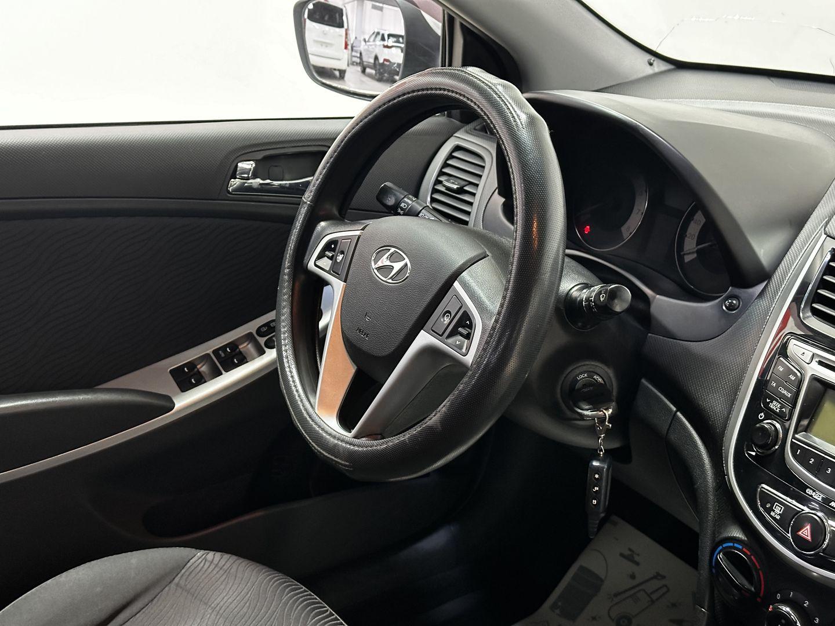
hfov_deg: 39.7
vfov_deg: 30.3
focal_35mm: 48
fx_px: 1158
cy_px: 313
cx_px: 418
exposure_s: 1/25
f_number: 1.78
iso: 400
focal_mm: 6.86
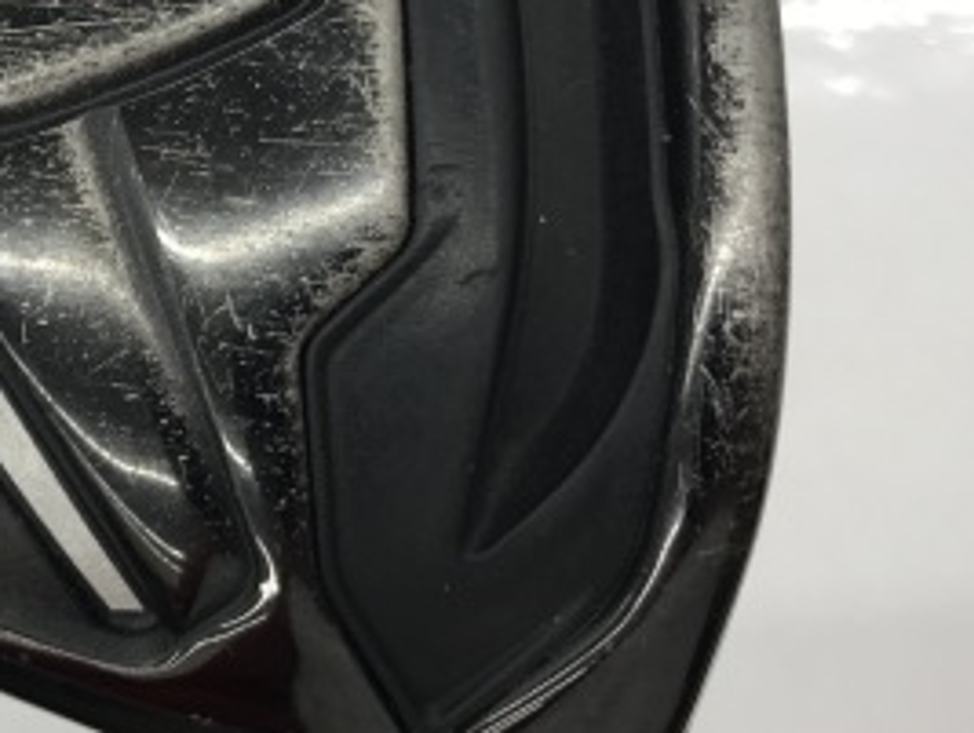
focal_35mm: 67
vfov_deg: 21.8
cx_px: 36
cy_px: 201
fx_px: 1888
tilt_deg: -63.7
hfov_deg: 27.5
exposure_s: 1/60
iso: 25
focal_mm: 3.99
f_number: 1.8
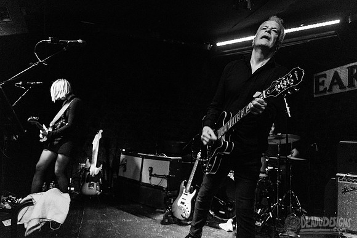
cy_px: 119
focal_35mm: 27
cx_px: 178
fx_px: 268
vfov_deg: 48.0
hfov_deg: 67.4
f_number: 3.2
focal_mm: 27
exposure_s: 1/125
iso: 2500
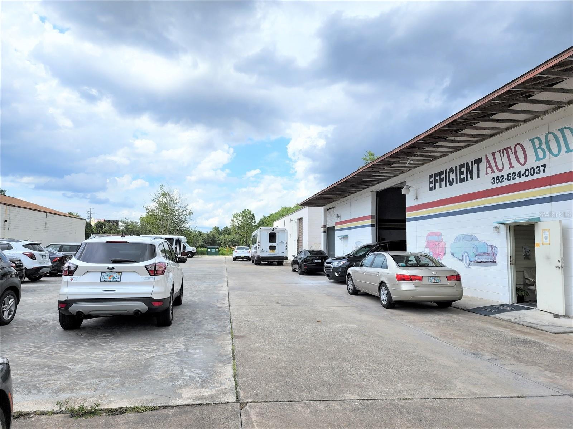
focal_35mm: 23
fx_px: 381
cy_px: 214
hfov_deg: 73.9
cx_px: 286
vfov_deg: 58.9
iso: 12
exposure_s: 1/1163
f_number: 1.8
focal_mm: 6.4
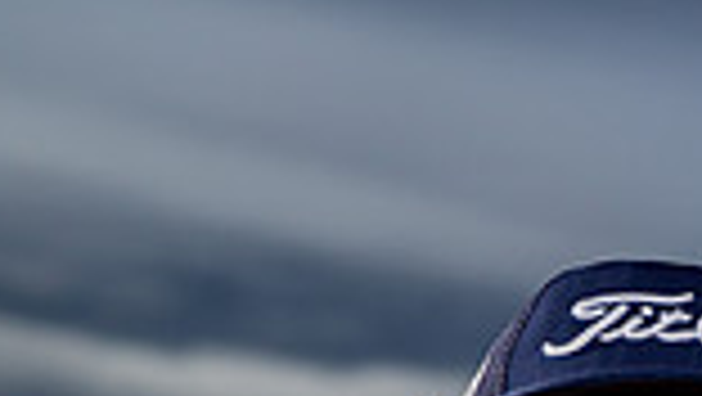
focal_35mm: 209
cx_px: 468
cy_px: 972
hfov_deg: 10.3
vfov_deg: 5.6
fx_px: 3893
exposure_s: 1/250
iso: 400
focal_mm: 69
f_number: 4
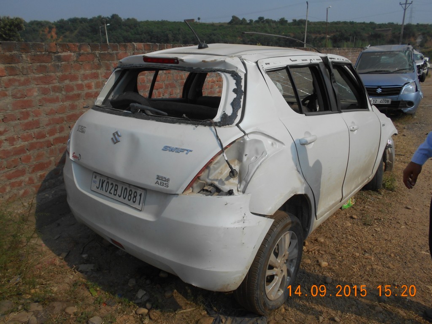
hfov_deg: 67.3
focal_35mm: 26
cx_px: 216
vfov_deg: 53.1
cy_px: 162
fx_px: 324
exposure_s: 1/1600
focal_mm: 4.6
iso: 80
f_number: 3.2
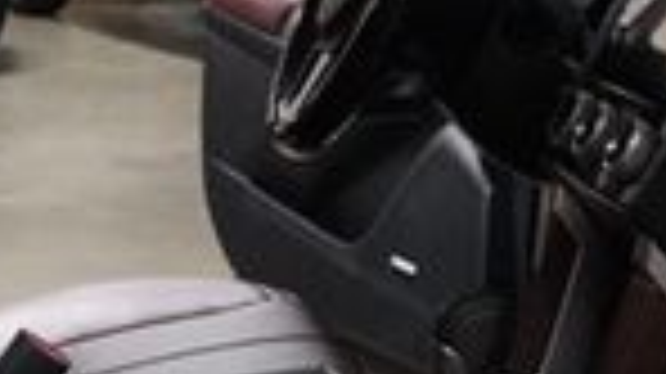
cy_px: -18
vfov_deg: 9.3
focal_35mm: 129
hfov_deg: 16.6
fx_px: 2281
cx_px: 230
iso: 6400
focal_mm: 19
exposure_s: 1/160
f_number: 4
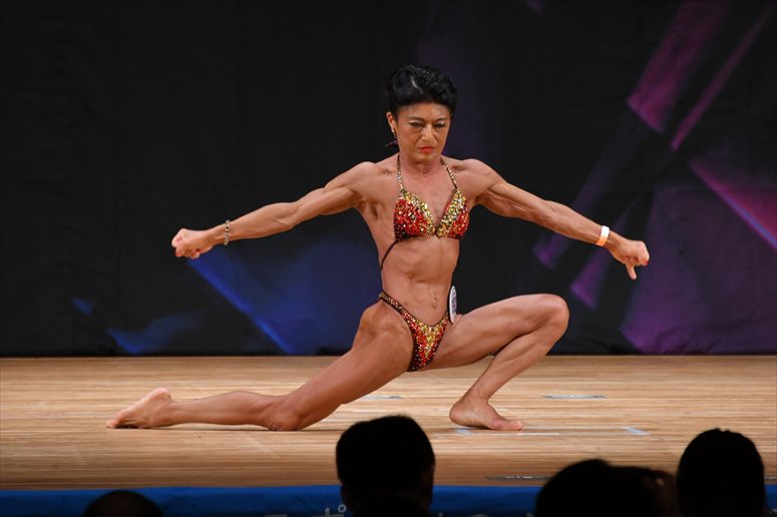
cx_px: 388
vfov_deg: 3.1
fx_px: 9708
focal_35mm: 450
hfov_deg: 4.6
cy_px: 258
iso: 2000
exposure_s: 1/400
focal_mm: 300
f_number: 5.6
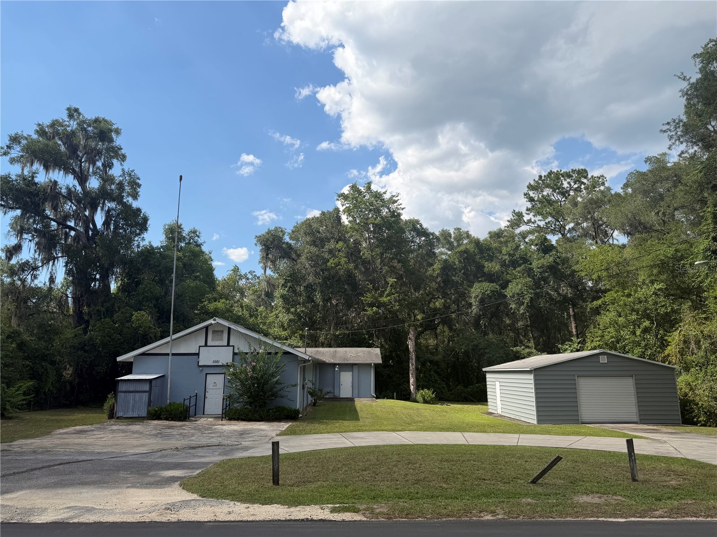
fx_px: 497
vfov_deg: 56.8
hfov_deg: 71.6
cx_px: 358
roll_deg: -2.2
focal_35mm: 24
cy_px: 268
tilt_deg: +11.7
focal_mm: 6.76
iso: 80
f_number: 1.78
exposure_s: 1/4405
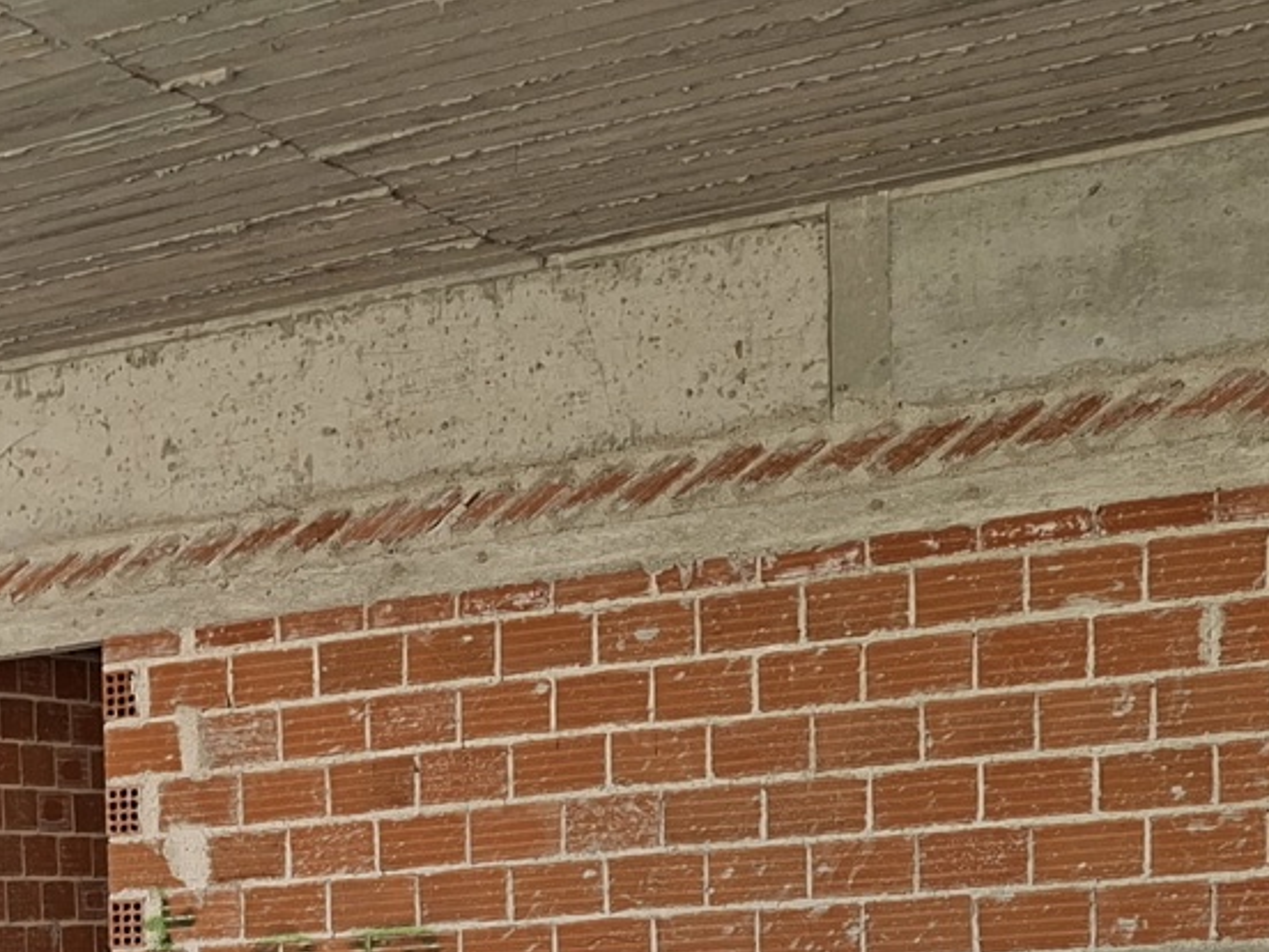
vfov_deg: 17.1
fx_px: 2933
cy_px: 1320
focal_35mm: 80
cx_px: -313
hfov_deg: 22.3
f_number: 1.8
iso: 50
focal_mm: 5.54
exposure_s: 1/100
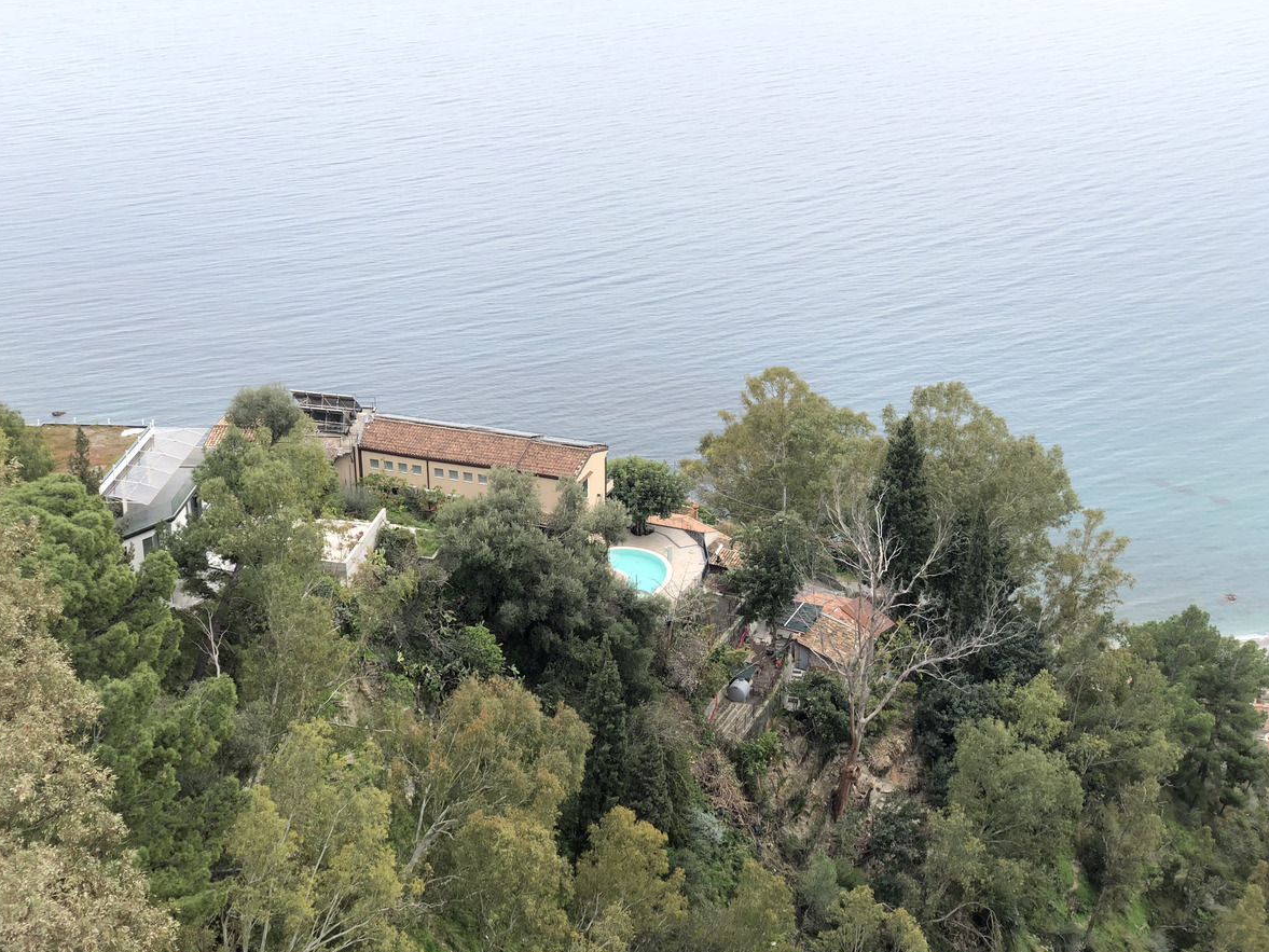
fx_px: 1943
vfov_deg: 27.5
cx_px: 642
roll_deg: +1.1
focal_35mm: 53
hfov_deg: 36.2
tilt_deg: -22.4
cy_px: 479
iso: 16
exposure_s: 1/264
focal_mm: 6
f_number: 2.4
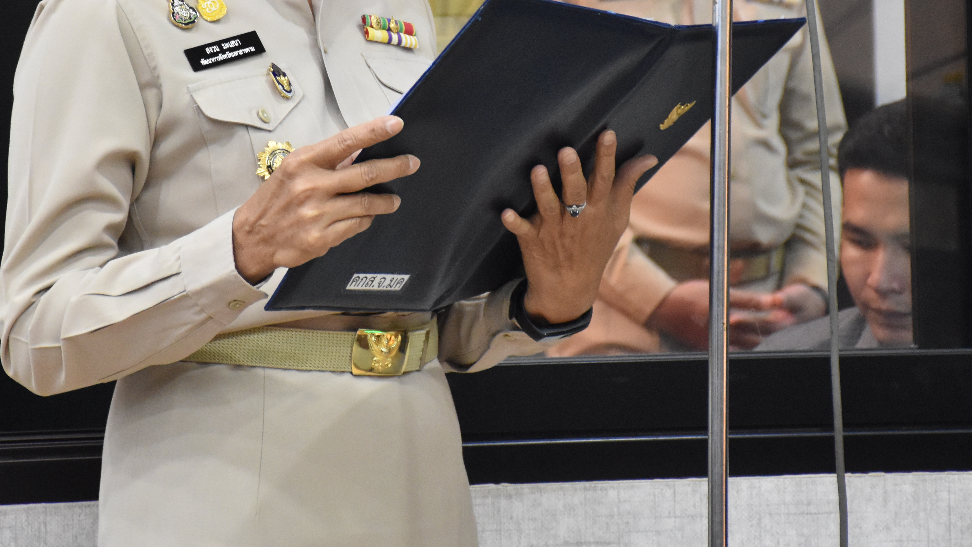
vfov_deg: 5.0
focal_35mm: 242
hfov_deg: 8.9
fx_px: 6233
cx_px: 375
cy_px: 35
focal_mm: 95
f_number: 5.3
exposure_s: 1/50
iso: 3200
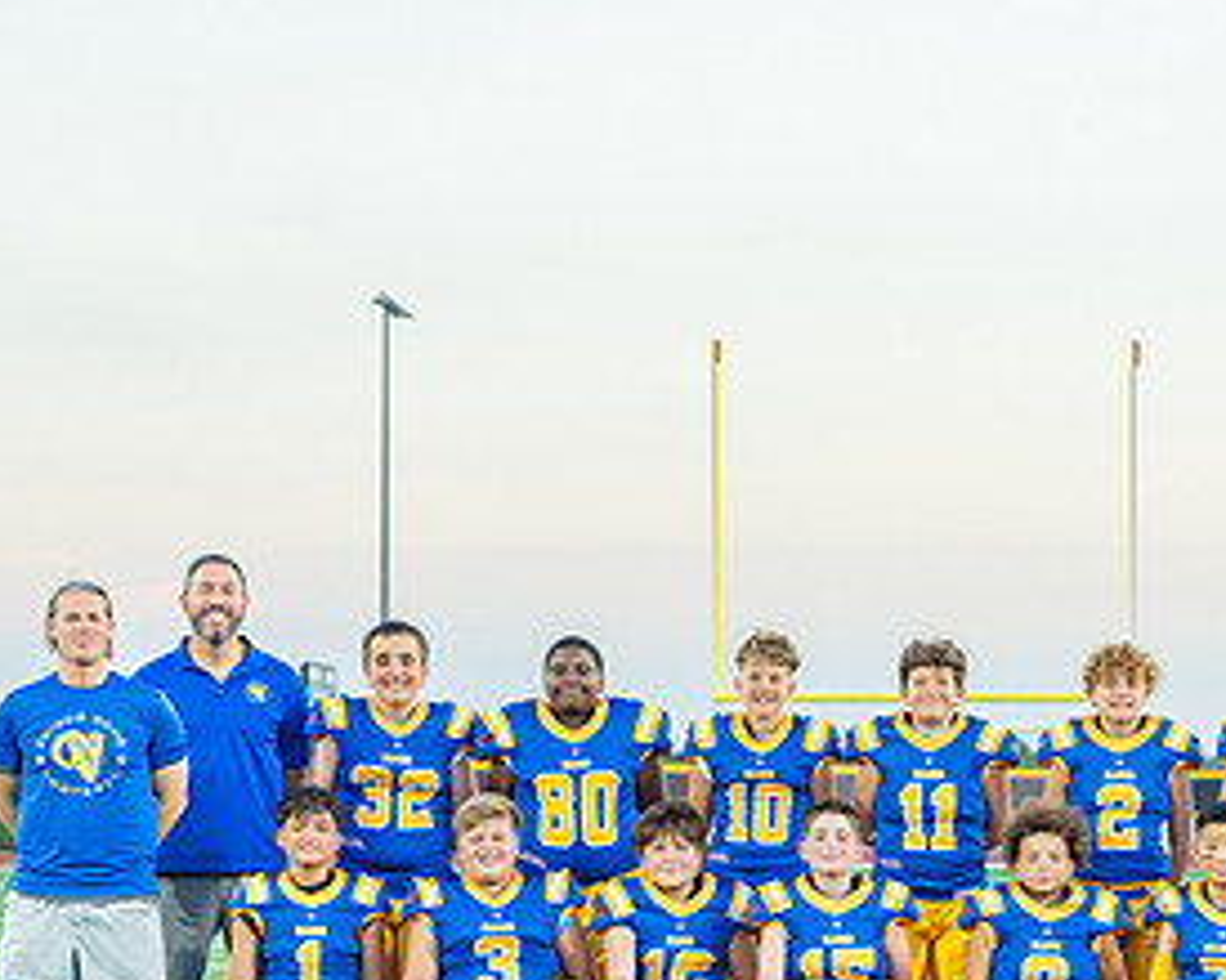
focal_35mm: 124
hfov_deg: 15.4
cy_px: 964
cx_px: 987
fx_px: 4498
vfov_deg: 12.3
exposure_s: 1/320
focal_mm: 50
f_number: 2.8
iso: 800
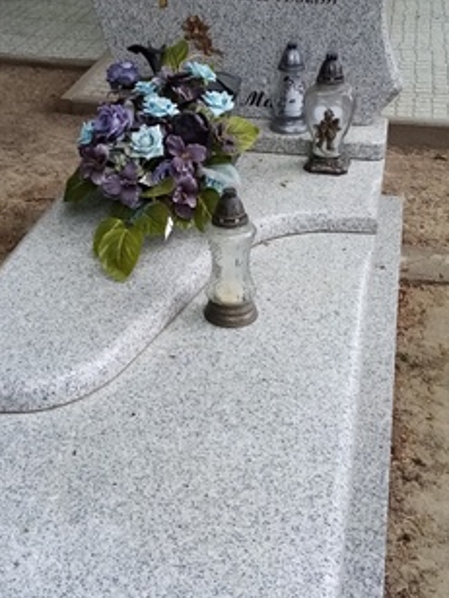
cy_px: 202
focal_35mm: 54
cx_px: 214
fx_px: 934
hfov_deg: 27.0
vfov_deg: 35.2
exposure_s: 1/168
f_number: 1.8
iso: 103
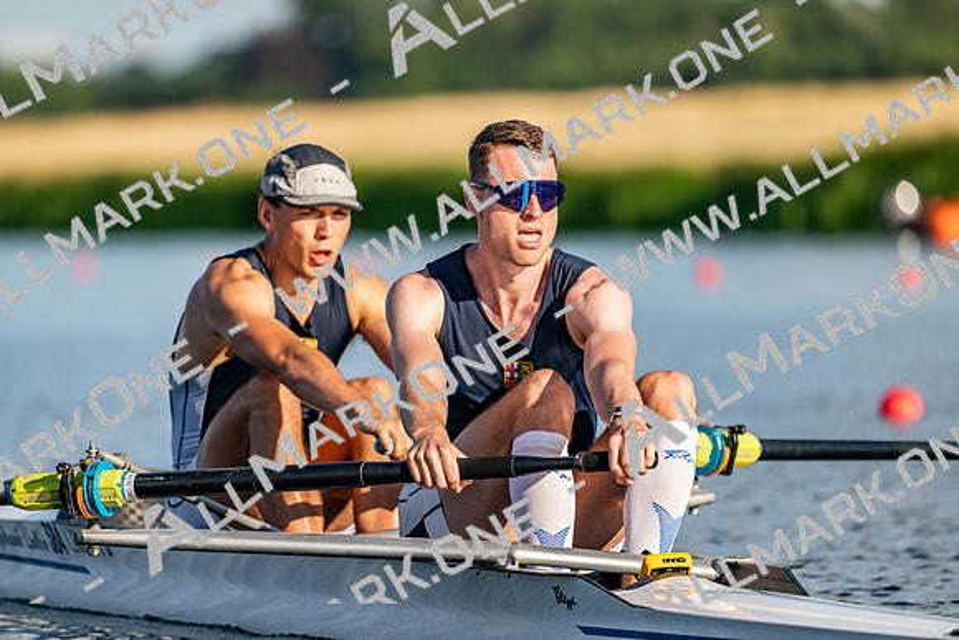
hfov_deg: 5.2
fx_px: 10658
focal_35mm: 400
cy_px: 320
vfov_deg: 3.4
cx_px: 480
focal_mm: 400
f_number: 4.5
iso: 280
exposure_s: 1/2500
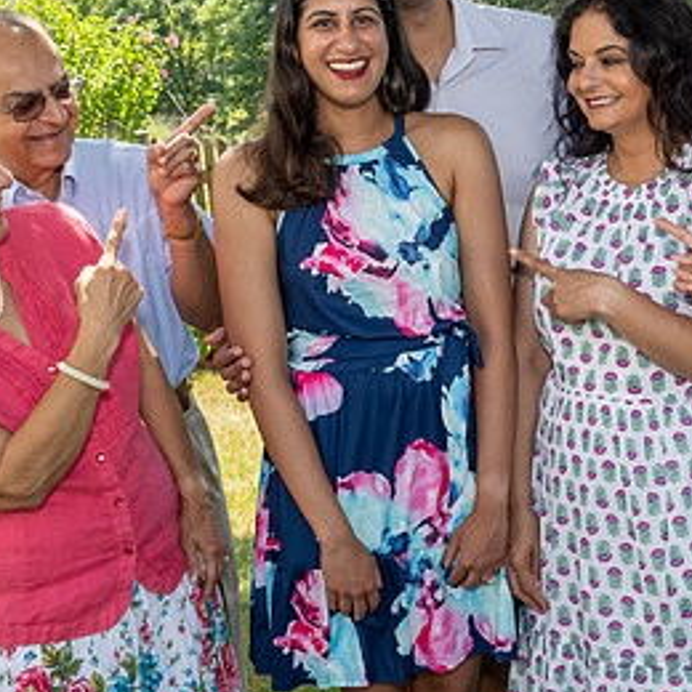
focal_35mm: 61
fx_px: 1380
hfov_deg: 27.4
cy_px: 237
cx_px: 583
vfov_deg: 28.0
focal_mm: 20
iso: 640
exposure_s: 1/250
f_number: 9
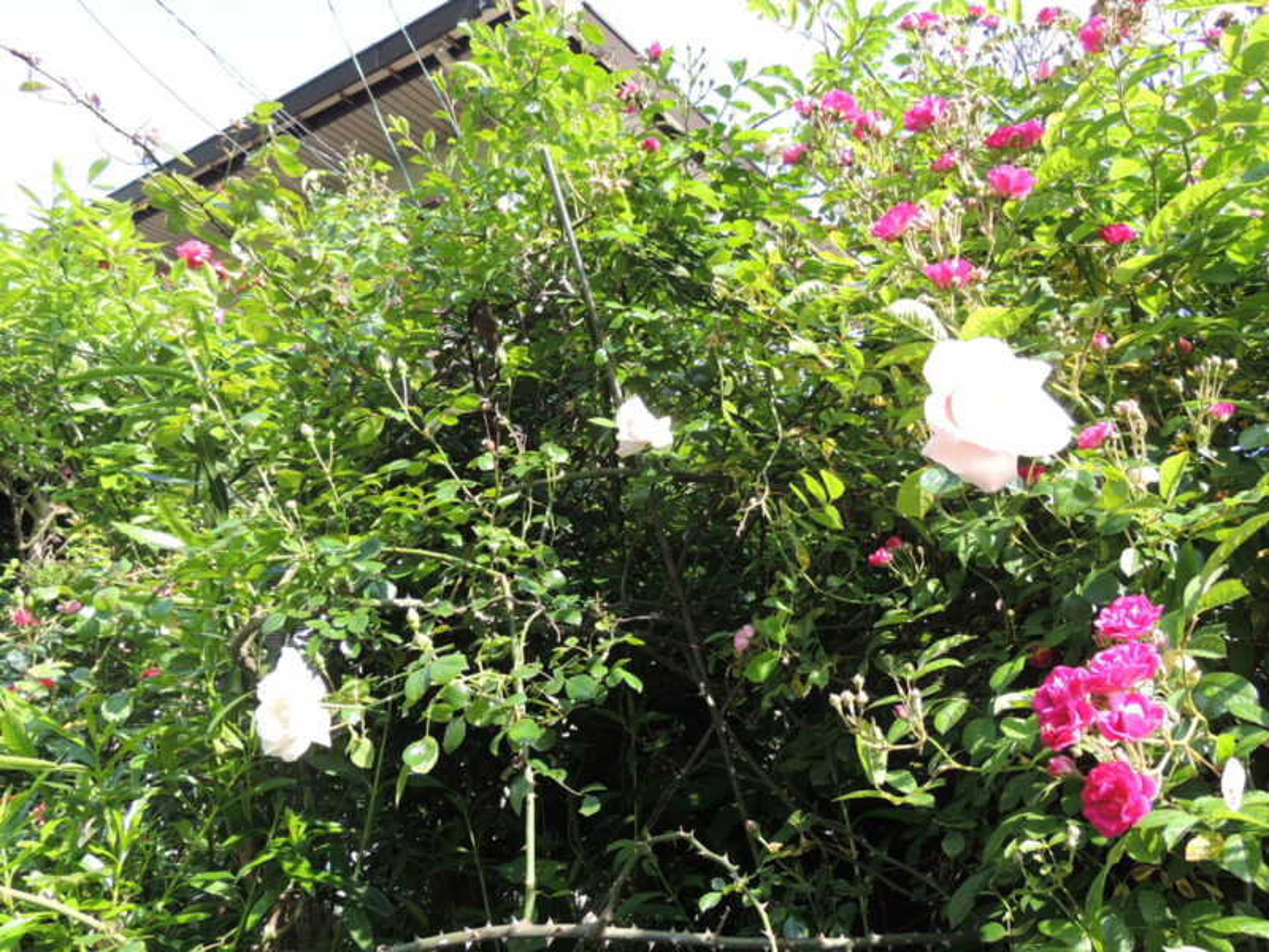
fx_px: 1100
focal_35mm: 30
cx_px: 634
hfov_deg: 60.0
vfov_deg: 46.8
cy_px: 476
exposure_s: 1/200
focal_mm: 5.3
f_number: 3.1
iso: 100
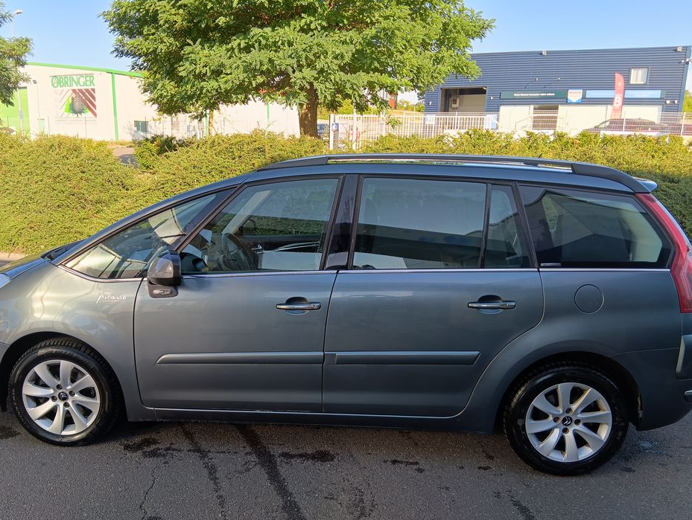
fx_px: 560
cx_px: 323
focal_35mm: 28
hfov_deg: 63.3
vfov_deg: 49.8
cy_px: 275
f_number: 1.8
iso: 50
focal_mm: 3.96
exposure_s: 1/139
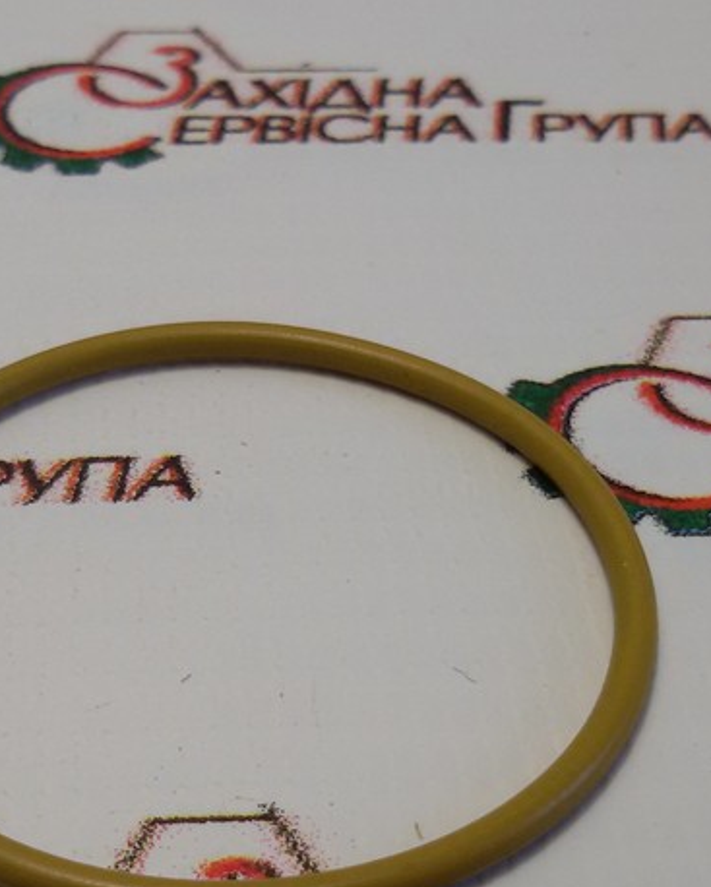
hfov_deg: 23.0
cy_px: 631
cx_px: 215
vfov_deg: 28.4
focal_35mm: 66
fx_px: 1734
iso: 40
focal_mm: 2.93
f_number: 2.4
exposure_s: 1/100
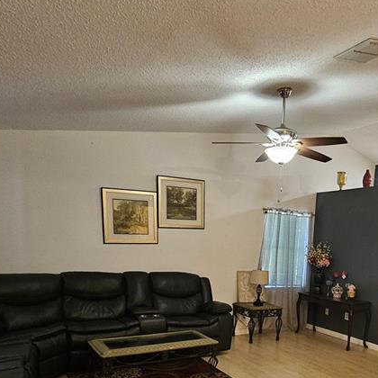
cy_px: 292
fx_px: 346
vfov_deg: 54.1
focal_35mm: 28
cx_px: 275
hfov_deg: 55.0
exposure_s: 1/40
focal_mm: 2.2
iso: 400
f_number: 2.2
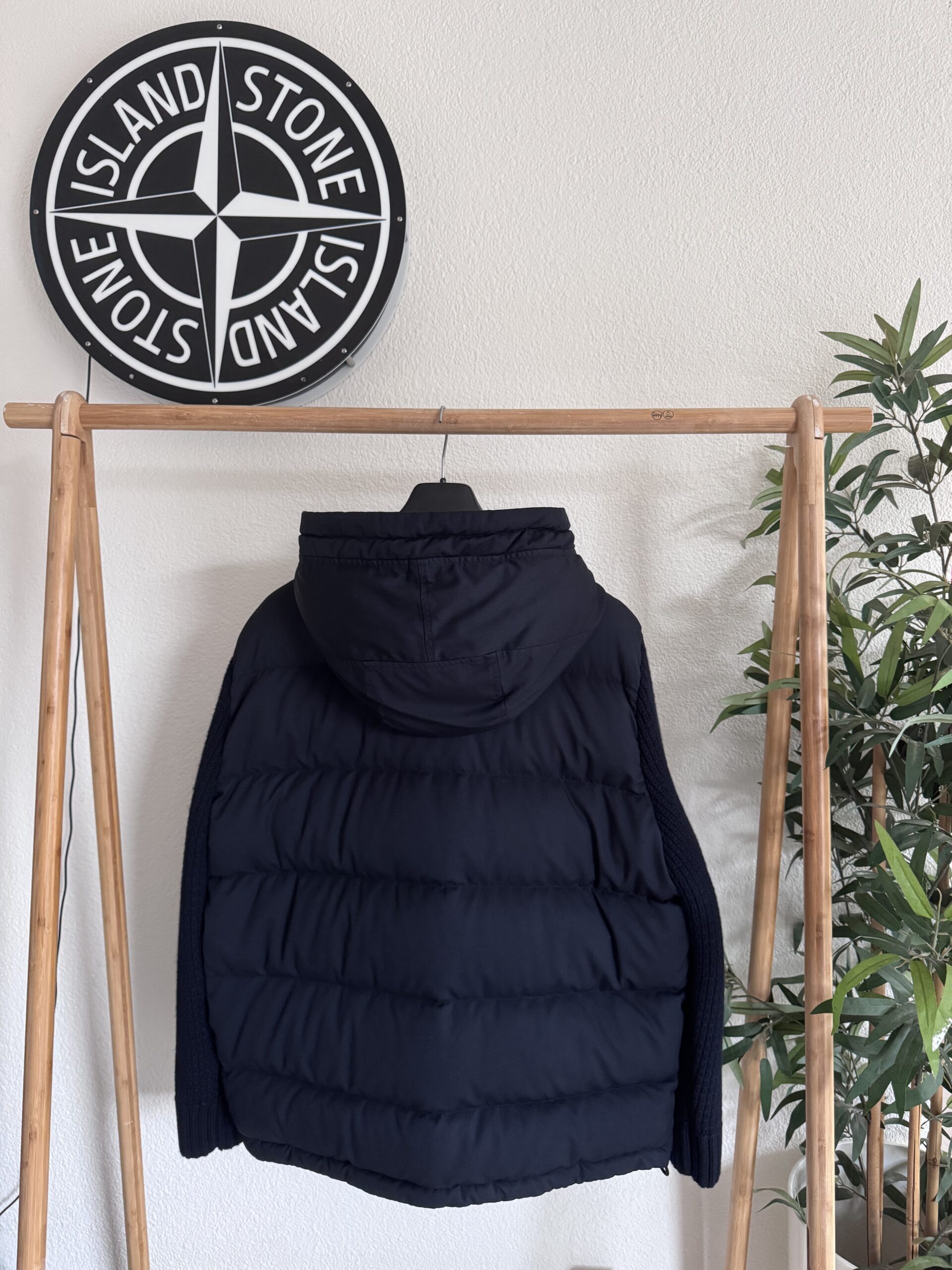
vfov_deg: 71.6
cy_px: 635
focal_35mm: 24
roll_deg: -0.4
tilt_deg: -2.8
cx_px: 476
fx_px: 880
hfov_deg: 56.8
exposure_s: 1/60
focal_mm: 6.76
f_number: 1.78
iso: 640
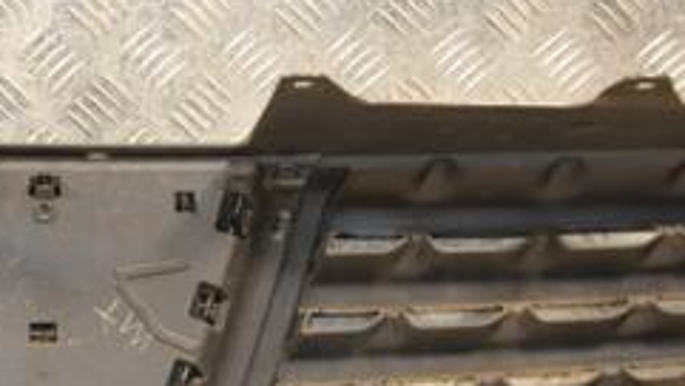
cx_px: 60
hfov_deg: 16.9
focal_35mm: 125
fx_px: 2272
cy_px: 145
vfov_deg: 9.7
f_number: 5
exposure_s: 1/100
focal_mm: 32
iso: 800
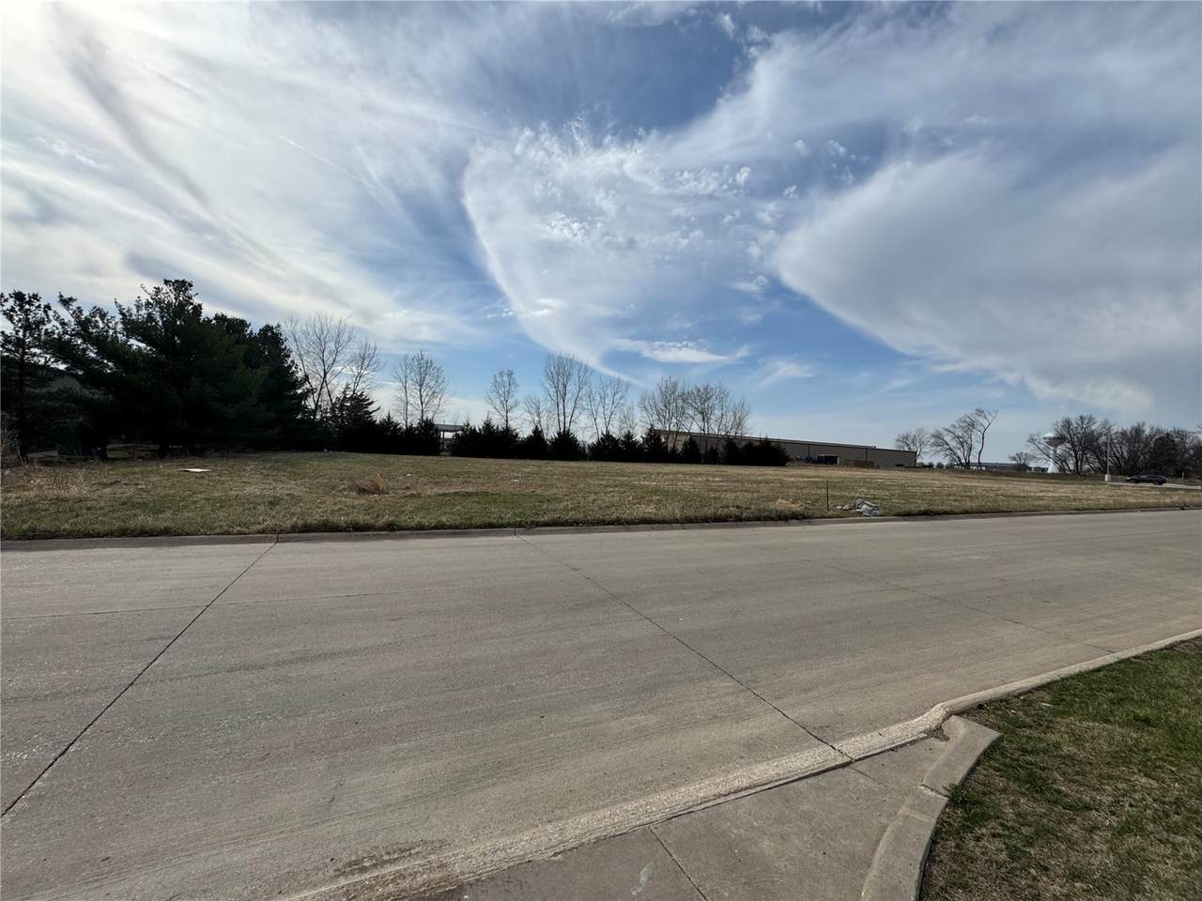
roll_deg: -2.9
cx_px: 601
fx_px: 486
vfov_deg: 85.7
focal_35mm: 14
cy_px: 450
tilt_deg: +0.7
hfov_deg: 102.1
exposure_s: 1/3390
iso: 50
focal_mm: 2.22
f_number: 2.2
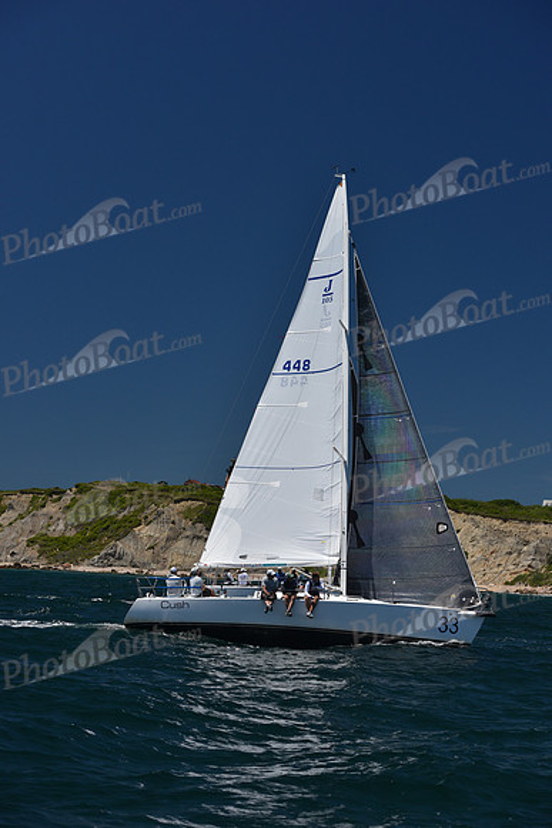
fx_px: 1609
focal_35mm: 70
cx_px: 276
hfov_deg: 19.5
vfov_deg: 28.8
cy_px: 414
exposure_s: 1/800
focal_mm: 70
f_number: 7.1
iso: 250
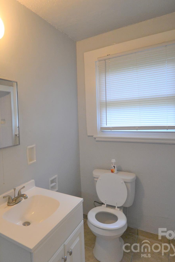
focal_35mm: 23
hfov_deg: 51.3
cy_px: 131
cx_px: 33
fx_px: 168
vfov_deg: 76.1
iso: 720
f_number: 3.5
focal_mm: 10
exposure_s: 1/60
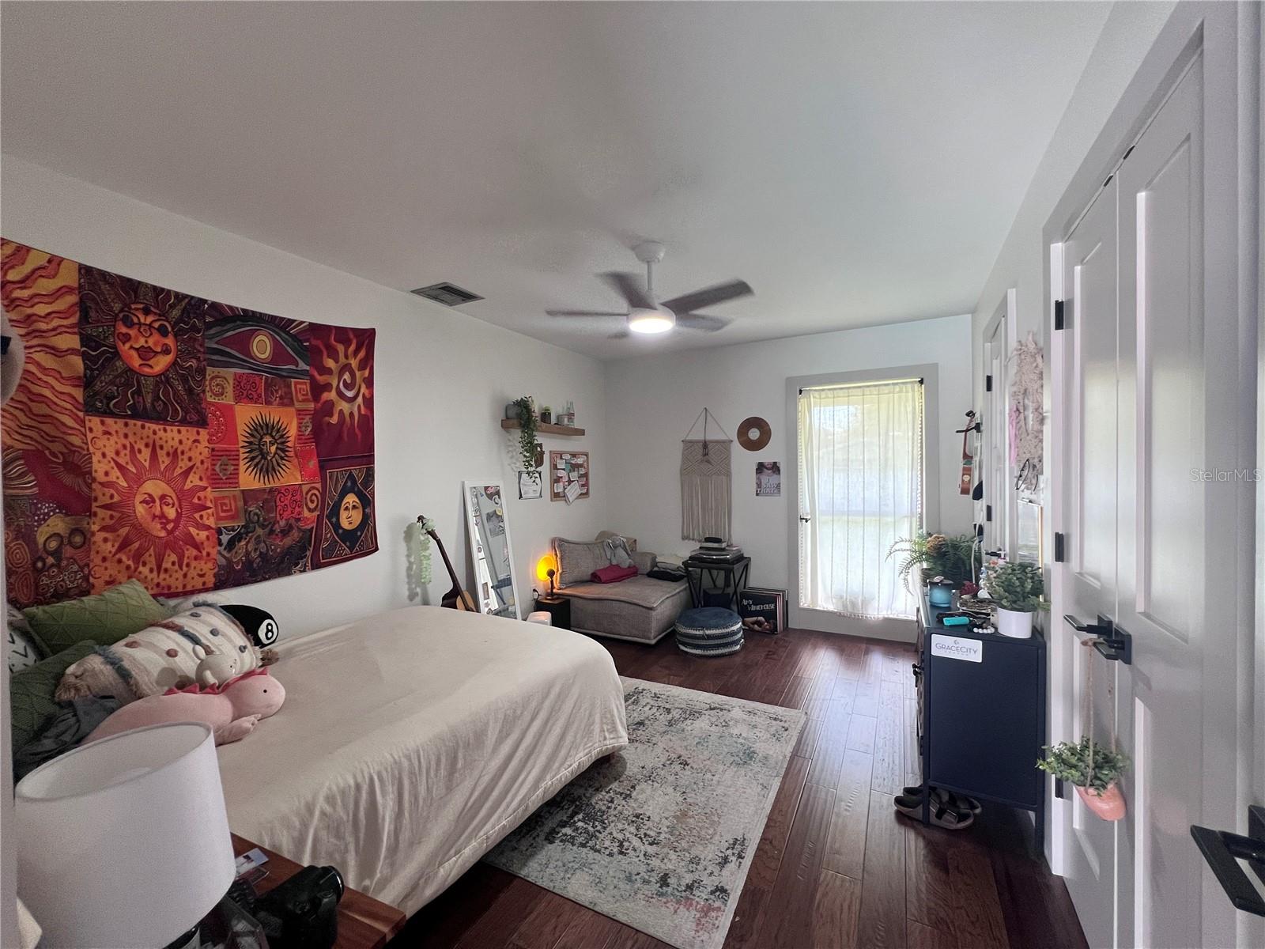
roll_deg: +1.0
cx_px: 632
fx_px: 475
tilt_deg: -0.8
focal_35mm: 13
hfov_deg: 106.2
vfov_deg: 89.9
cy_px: 474
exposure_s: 1/98
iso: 250
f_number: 1.8
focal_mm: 1.57
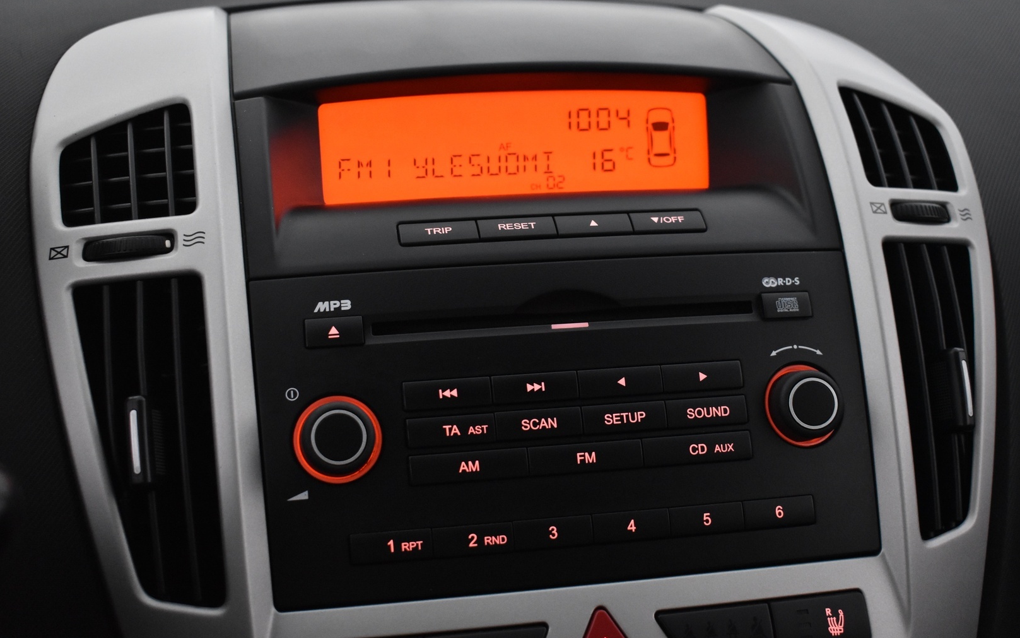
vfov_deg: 26.3
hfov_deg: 41.0
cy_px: 322
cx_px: 510
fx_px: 1362
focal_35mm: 49
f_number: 4.5
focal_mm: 32
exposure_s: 1/50
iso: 2500
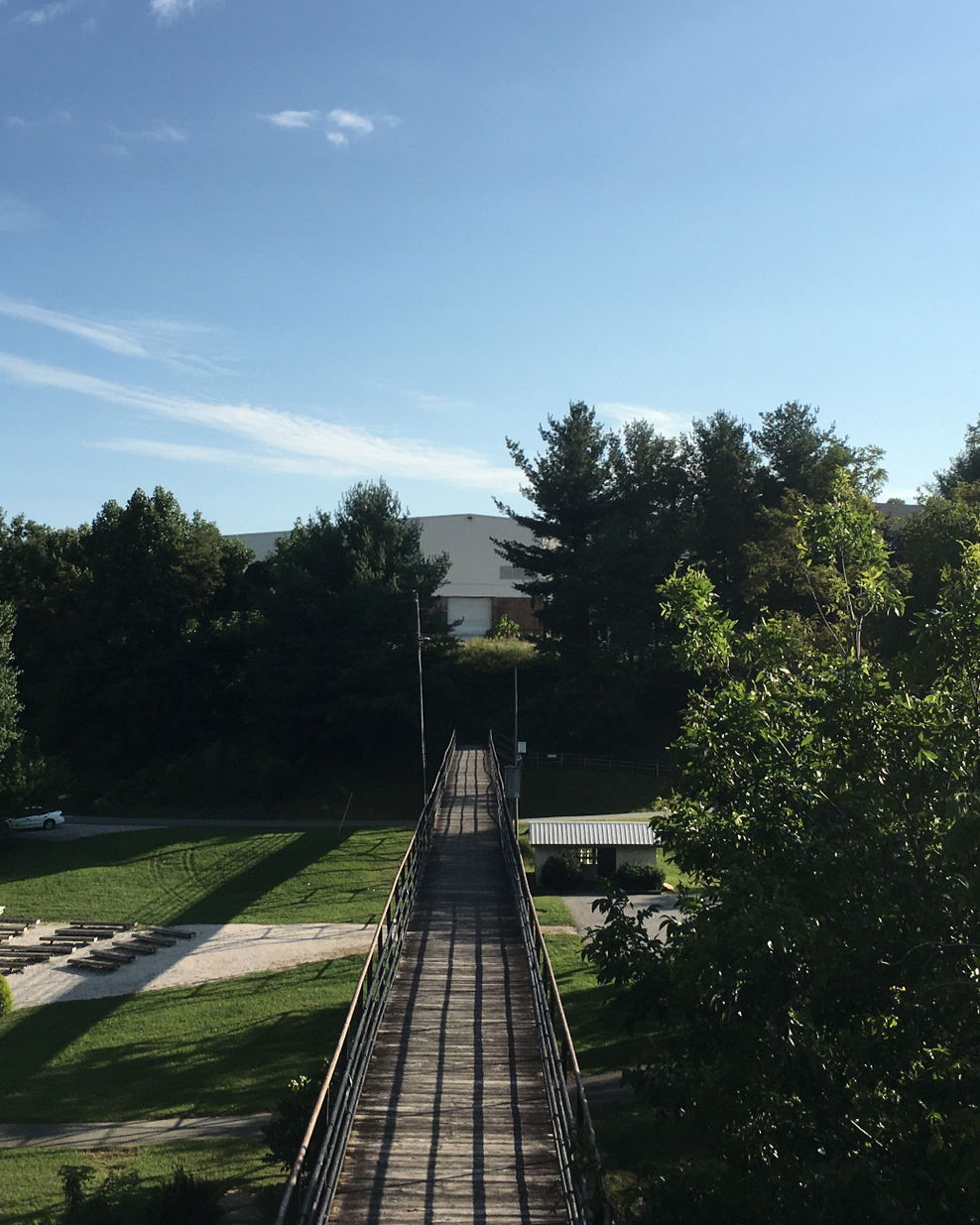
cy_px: 525
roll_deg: -0.2
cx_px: 446
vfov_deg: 41.9
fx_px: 1595
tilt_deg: +8.6
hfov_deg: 34.1
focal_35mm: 44
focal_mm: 4.15
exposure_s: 1/1832
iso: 25
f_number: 2.2
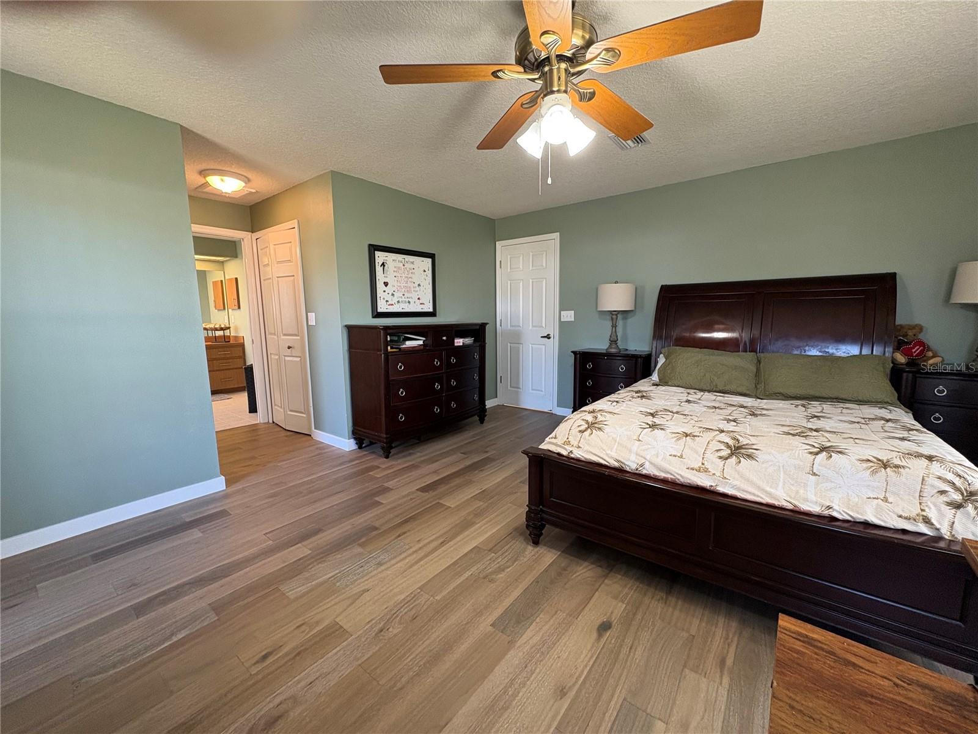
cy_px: 367
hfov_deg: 102.1
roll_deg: +1.4
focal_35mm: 14
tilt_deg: -5.6
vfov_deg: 85.7
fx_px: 396
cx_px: 489
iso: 200
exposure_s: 1/60
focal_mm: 2.22
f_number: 2.2
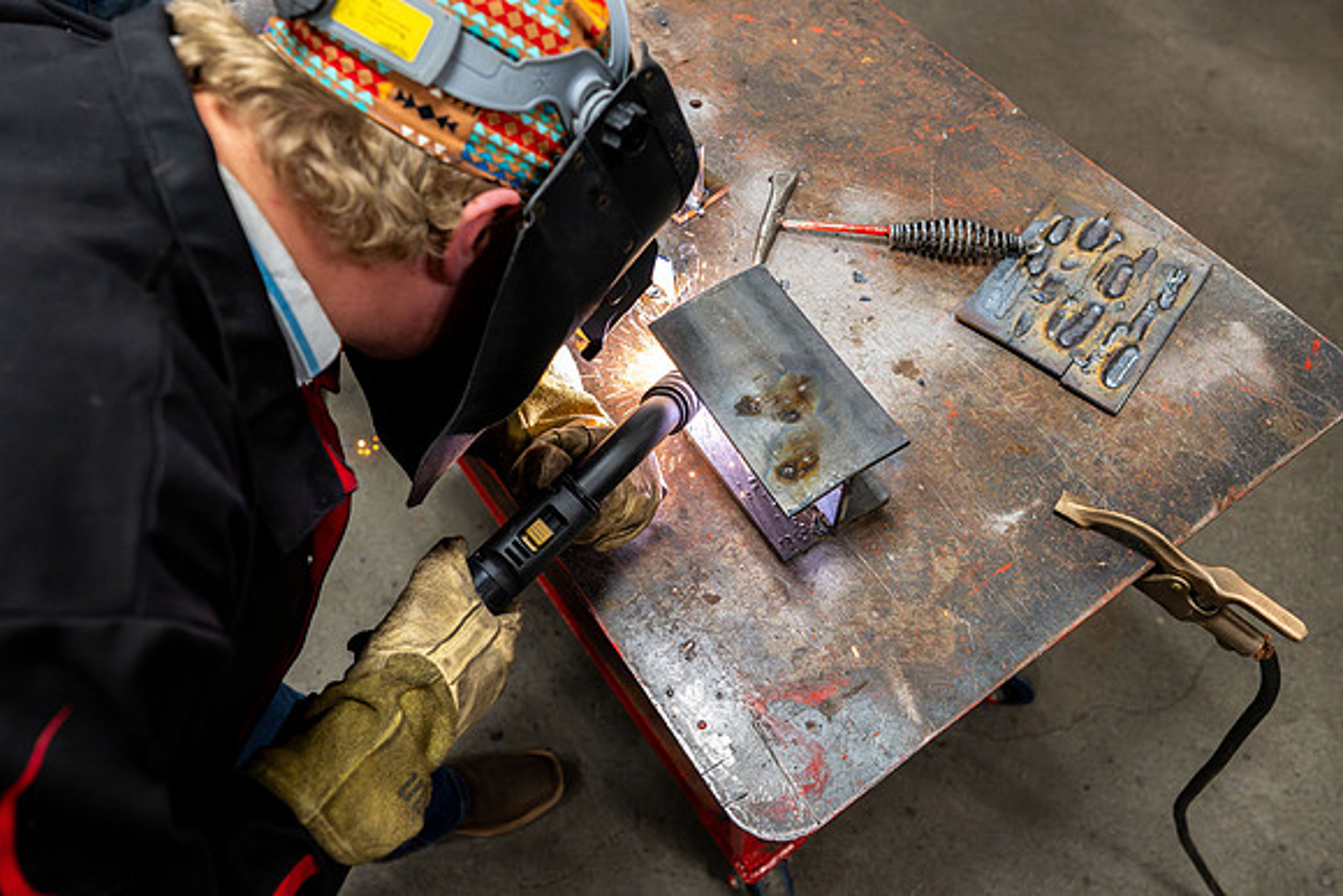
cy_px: 383
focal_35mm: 27
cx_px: 692
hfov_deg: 66.5
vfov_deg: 47.1
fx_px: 1025
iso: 3200
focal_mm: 24
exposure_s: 1/400
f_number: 4
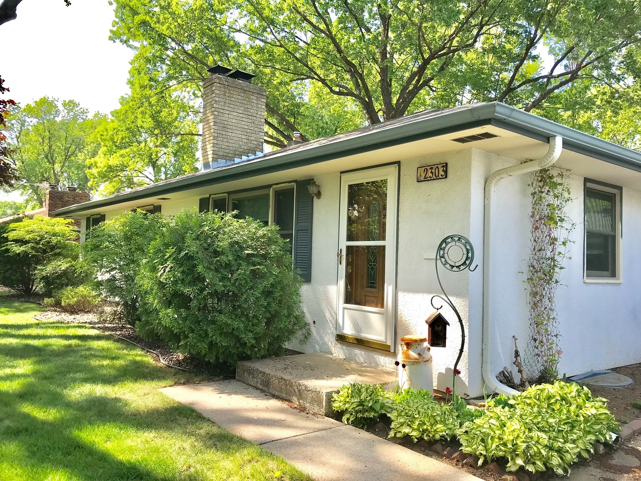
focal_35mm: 28
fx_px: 518
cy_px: 240
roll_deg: -1.3
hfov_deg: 63.4
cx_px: 320
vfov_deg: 49.7
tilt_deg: +4.7
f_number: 1.8
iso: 20
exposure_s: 1/618
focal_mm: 3.99
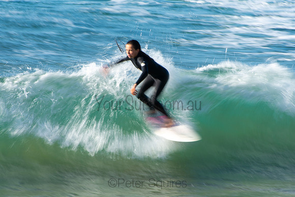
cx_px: 148
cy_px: 98
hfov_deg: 3.4
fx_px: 4918
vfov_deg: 2.3
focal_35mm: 600
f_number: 22
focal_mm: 400
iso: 100
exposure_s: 1/20
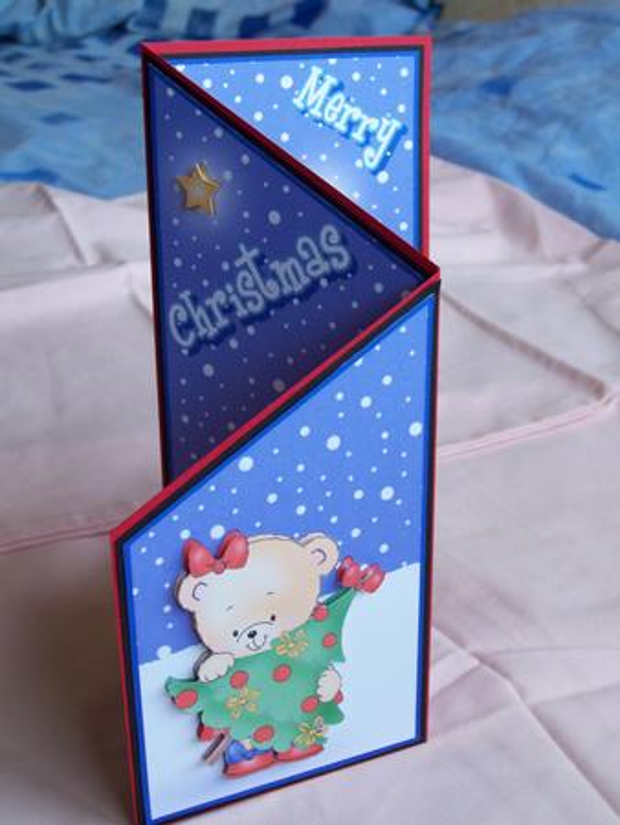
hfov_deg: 27.5
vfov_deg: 36.2
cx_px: 310
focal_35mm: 53
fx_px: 1264
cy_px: 412
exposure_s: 1/48.4
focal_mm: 8.7
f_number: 3.2
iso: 82
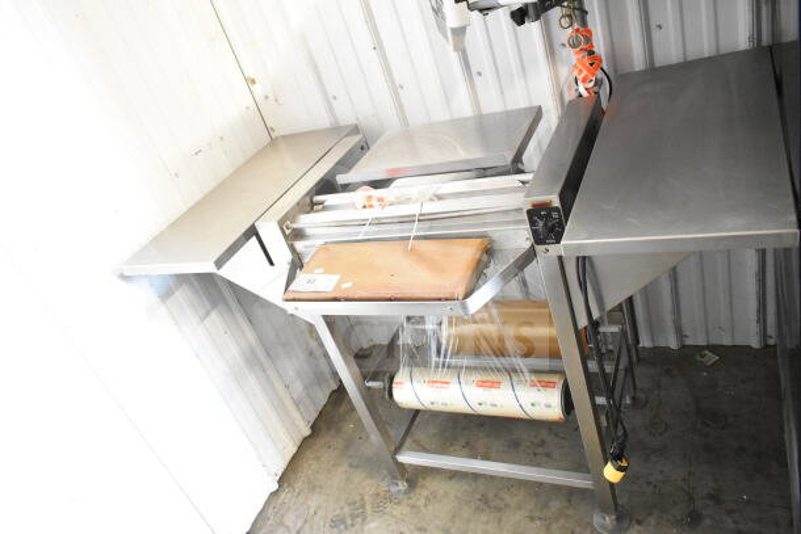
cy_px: 267
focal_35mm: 27
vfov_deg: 48.0
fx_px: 601
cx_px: 400
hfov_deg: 67.4
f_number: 3.5
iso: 5600
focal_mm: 18
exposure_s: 1/30
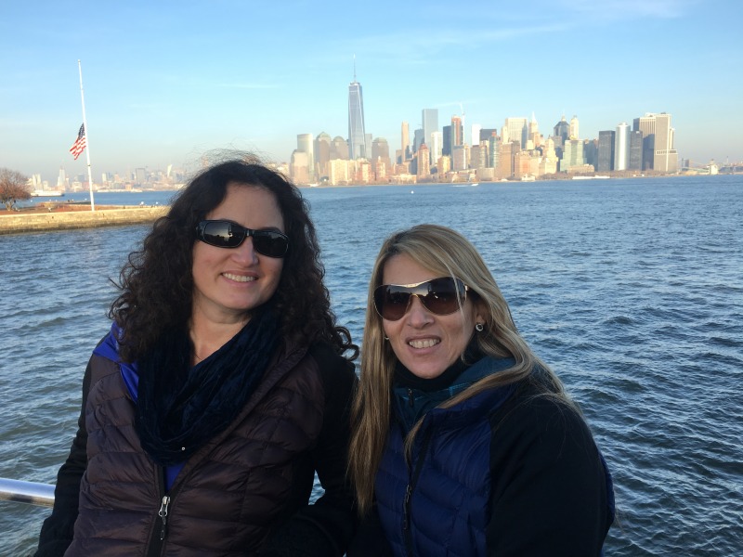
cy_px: 278
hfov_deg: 61.7
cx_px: 372
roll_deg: +3.3
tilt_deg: -7.3
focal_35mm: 29
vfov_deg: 48.2
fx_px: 622
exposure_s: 1/427
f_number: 2.2
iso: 25
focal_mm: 4.15
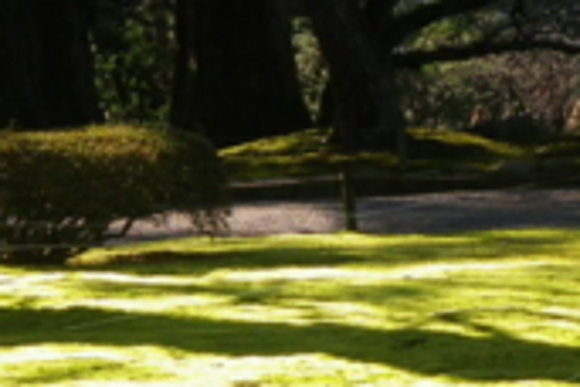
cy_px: 458
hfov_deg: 12.1
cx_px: 275
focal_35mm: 170
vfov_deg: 8.0
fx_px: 2739
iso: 64
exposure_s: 1/250
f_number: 3.8
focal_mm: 6.2
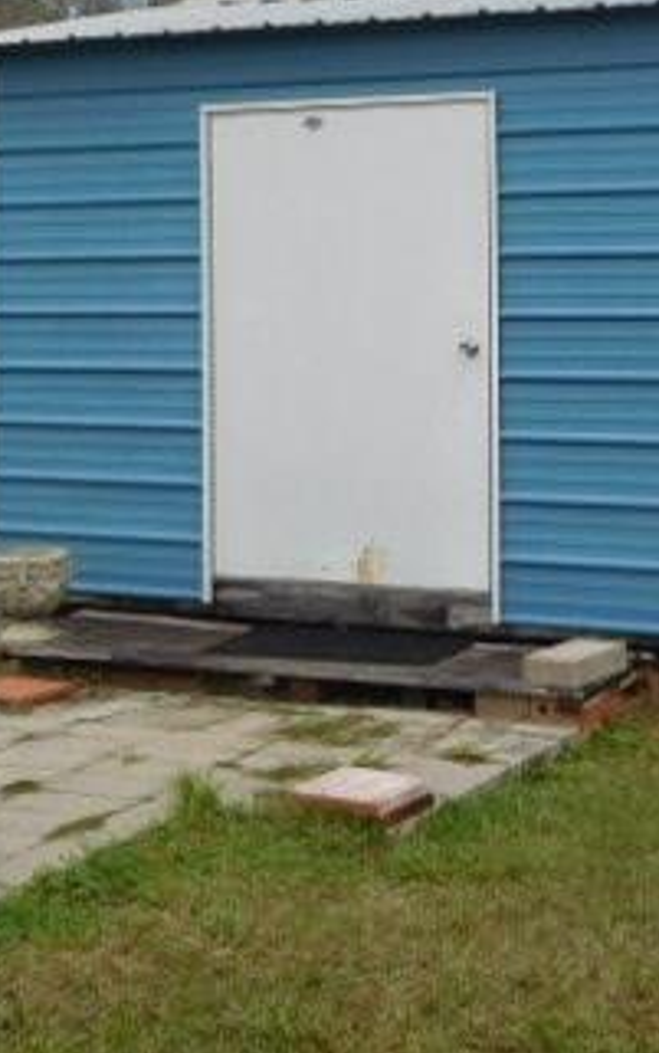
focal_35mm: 76
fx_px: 2181
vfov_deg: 26.9
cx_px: 452
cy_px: 321
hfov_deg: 17.1
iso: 125
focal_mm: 6.3
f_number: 3.5
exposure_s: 1/500
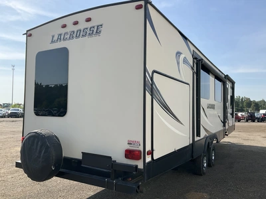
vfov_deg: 48.2
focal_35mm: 29
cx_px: 133
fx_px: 223
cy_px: 100
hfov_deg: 61.7
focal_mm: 3
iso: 25
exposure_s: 1/1626
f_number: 1.8
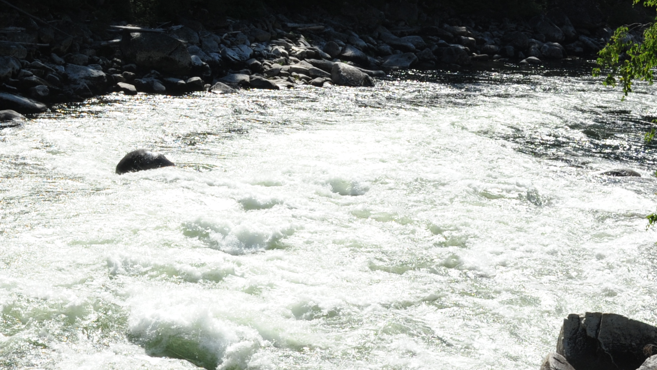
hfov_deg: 23.1
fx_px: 1551
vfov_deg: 13.6
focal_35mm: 89
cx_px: 27
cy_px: 241
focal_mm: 35
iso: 500
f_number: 14
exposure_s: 1/500
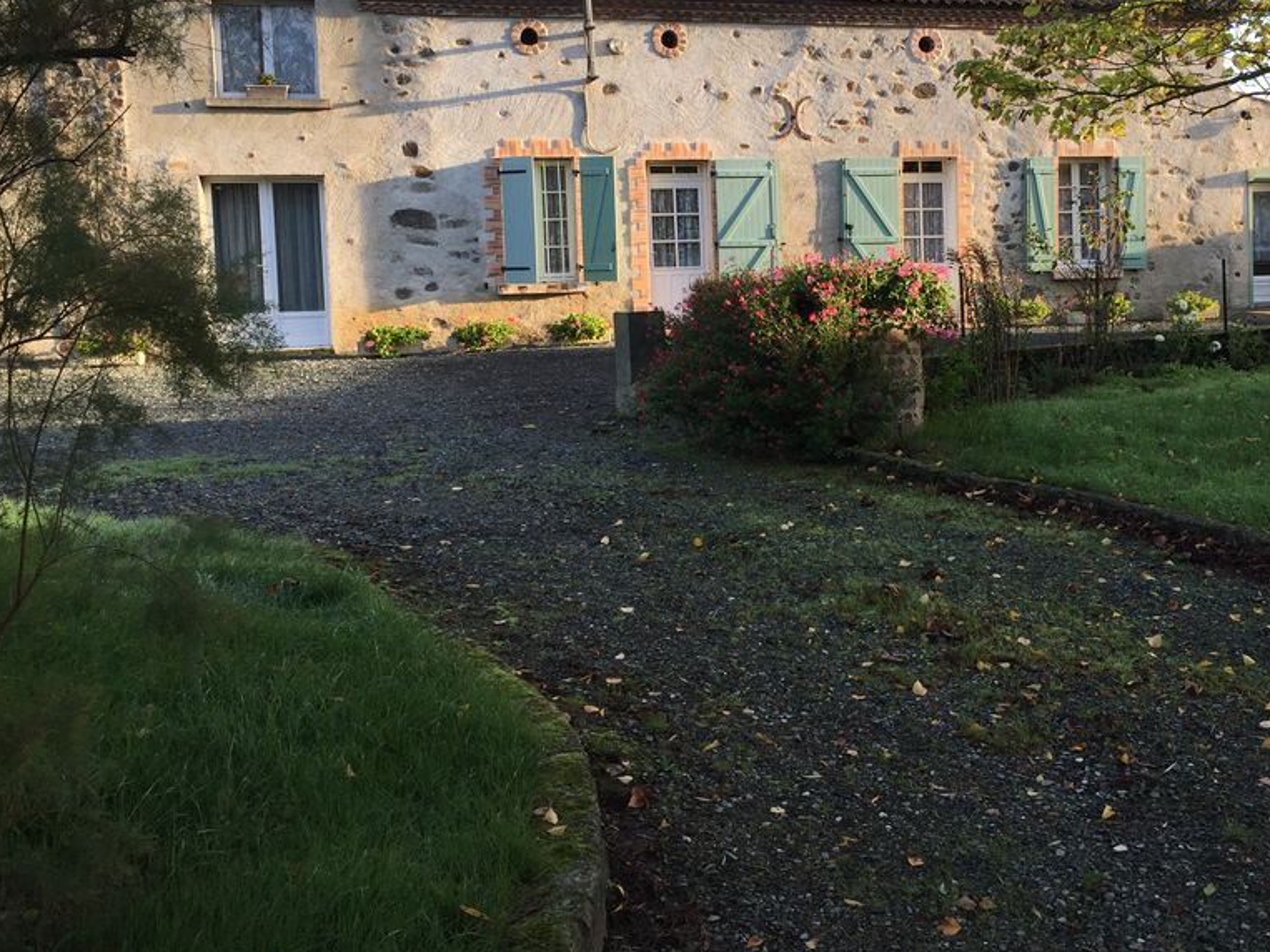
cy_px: 341
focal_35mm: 38
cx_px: 799
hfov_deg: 48.5
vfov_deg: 37.4
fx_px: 1394
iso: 32
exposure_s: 1/311
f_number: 2.2
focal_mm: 4.15
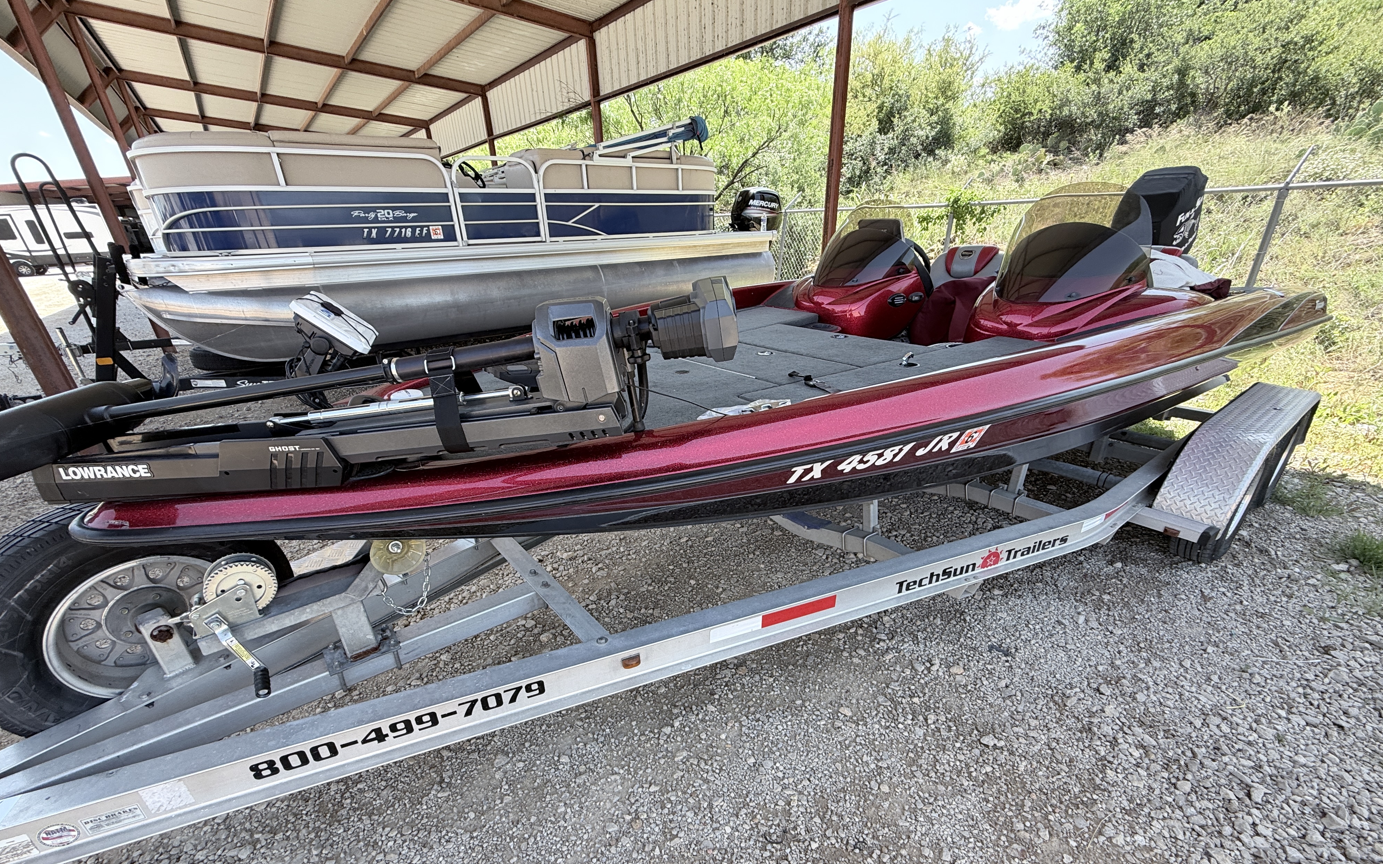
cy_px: 501
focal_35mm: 15
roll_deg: +2.3
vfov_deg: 74.3
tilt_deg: -26.6
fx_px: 565
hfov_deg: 101.5
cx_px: 691
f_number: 2.2
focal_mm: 2.22
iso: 40
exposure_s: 1/178
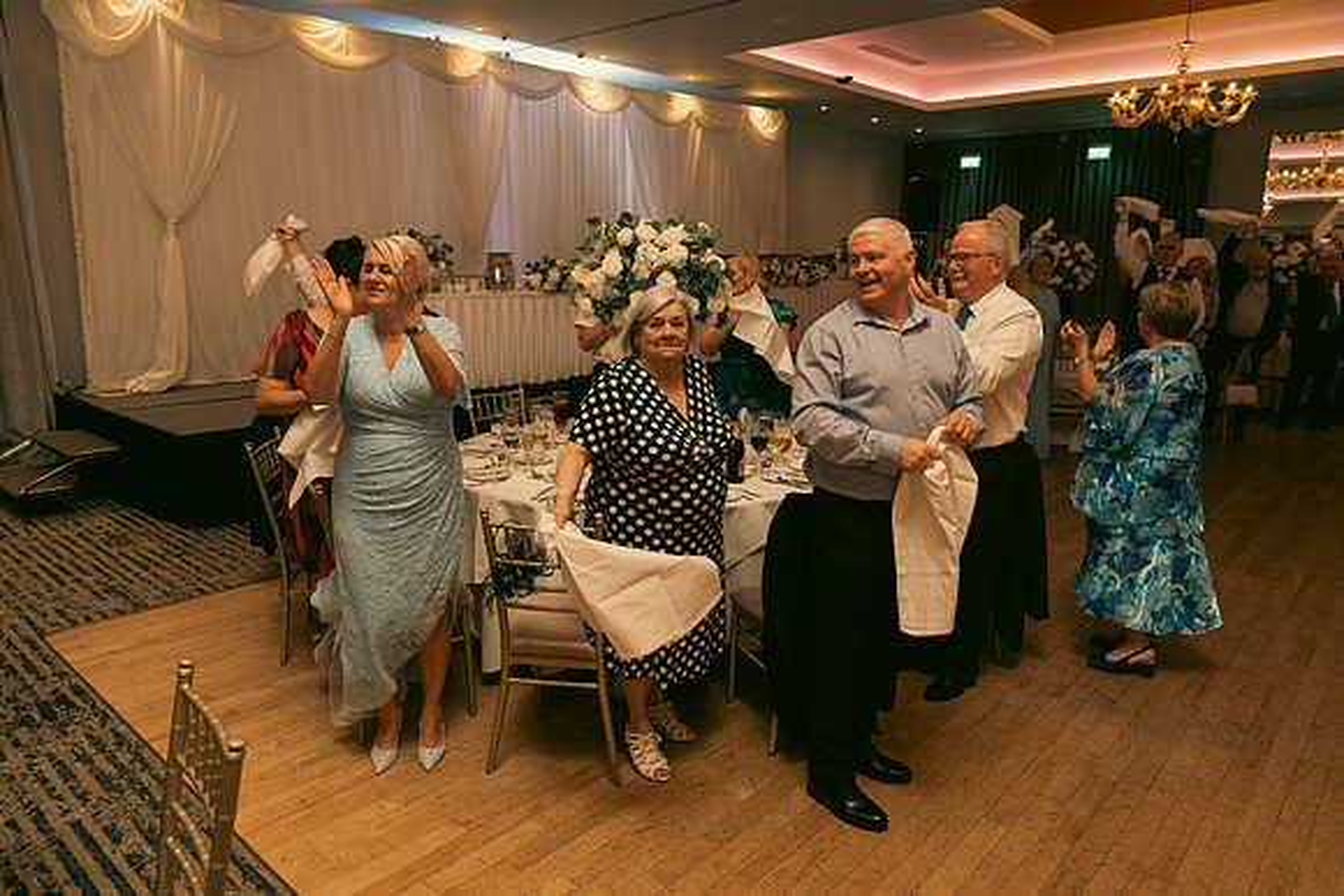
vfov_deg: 53.2
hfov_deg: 73.7
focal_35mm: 24
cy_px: 448
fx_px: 896
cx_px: 672
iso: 2500
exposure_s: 1/160
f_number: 3.5
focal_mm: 24
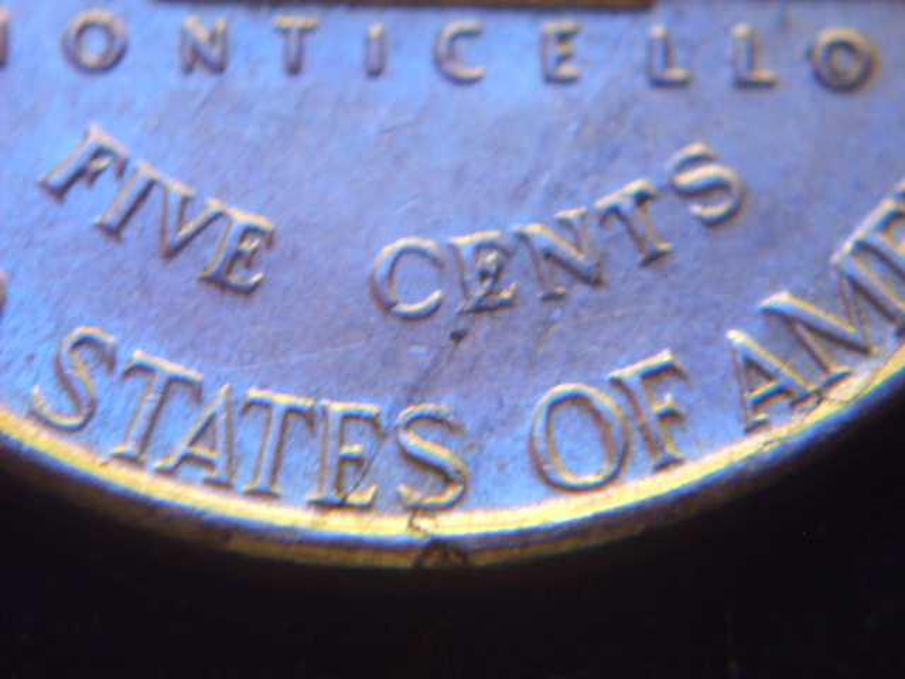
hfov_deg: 18.7
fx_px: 2745
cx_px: 452
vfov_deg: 14.1
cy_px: 340
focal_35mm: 105
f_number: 4.9
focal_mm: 17.4
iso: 140
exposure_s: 1/4
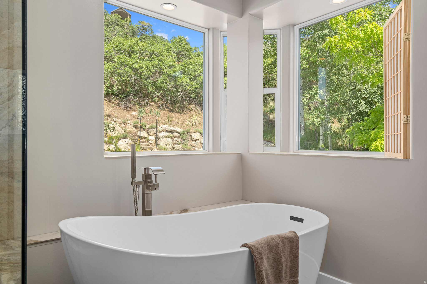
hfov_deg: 73.7
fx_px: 285
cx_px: 214
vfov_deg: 53.1
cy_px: 142
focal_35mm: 24
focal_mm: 24
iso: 320
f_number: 9
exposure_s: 1/15
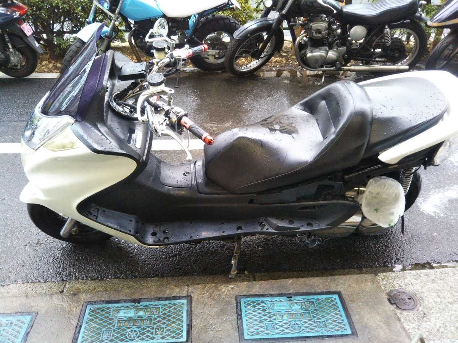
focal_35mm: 30
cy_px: 172
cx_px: 229
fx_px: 397
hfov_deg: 60.0
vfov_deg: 46.8
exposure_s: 1/49
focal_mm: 4
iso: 167
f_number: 2.2
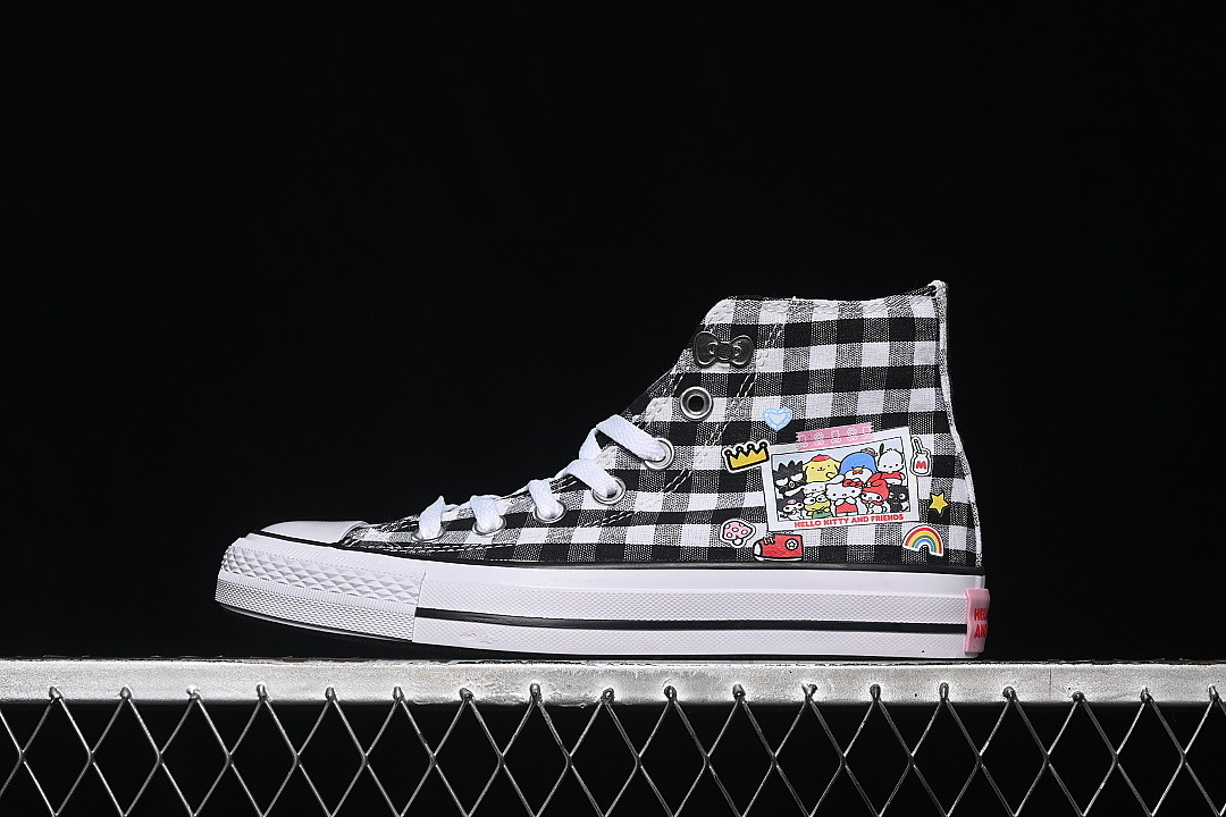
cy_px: 408
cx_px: 613
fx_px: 2554
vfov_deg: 18.2
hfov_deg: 27.0
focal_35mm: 75
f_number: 6.3
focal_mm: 50
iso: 160
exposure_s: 1/60
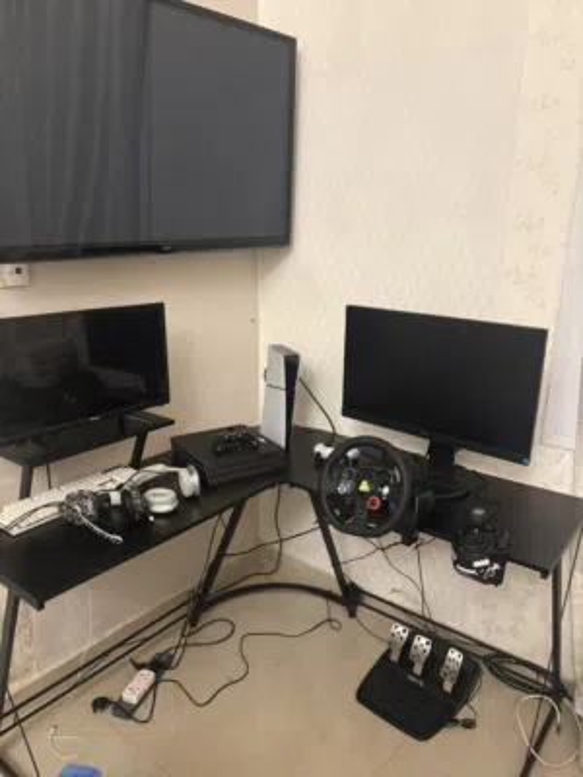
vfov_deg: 67.3
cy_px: 388
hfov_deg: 53.1
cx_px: 292
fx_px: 584
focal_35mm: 26
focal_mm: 5.96
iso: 500
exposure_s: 1/33
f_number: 1.6
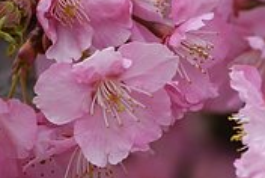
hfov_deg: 2.3
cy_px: 76
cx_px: 33
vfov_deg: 1.5
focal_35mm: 912
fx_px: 6725
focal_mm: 105
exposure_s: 1/800
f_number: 6.3
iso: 640
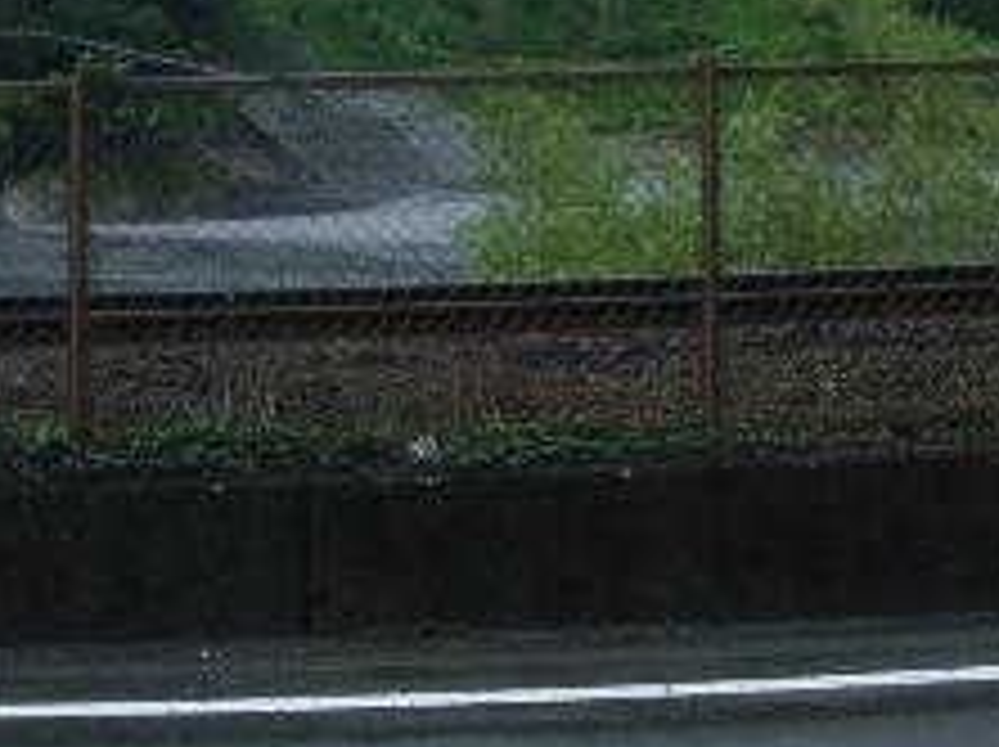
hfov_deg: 18.8
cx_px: 306
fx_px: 2998
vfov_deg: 13.7
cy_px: -180
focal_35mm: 104
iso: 64
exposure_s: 1/60
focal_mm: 6.3
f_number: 5.4
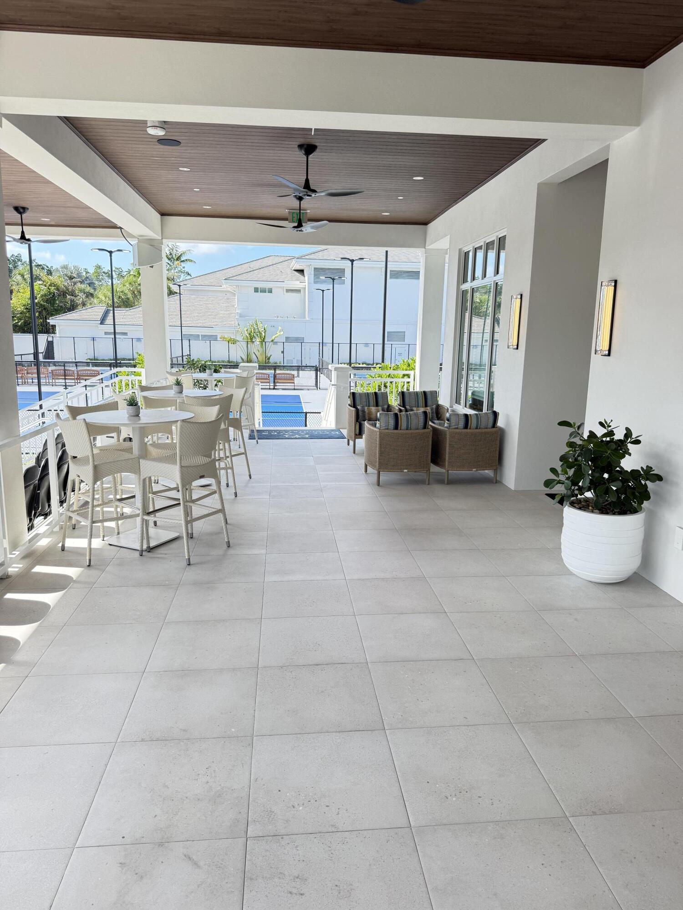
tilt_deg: -9.1
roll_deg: -2.8
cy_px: 455
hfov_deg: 56.8
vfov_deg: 71.6
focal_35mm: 24
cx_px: 342
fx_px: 631
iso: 100
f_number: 1.78
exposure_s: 1/750
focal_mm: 6.76
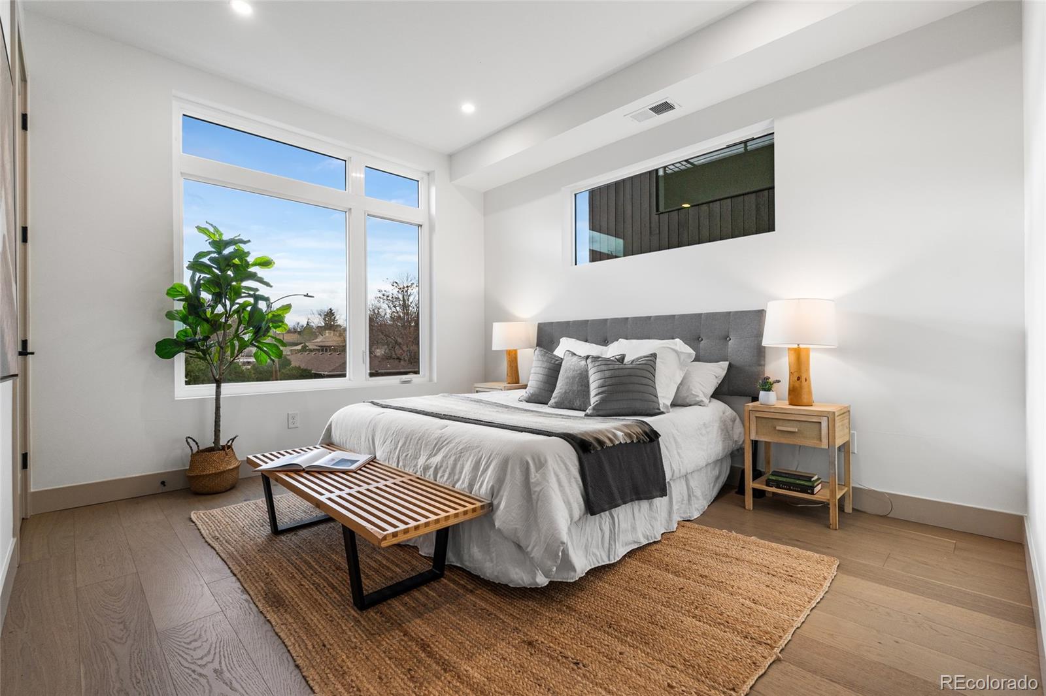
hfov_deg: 96.8
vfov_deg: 73.7
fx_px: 465
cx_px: 523
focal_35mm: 16
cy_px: 348
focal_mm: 16
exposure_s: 1/20
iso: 500
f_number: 9
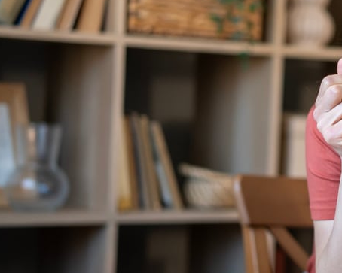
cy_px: 133
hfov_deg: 15.0
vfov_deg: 12.4
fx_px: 1255
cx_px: 400
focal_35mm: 124
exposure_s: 1/640
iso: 400
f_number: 1.4
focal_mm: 50
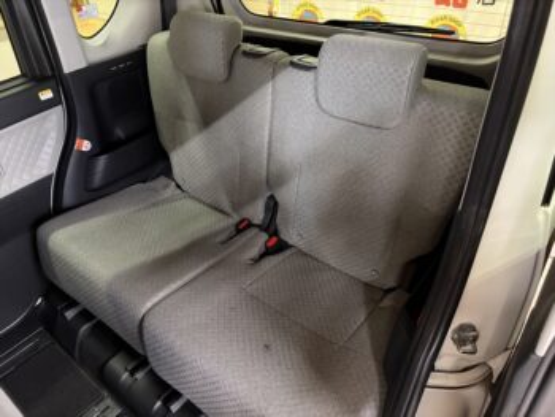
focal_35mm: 26
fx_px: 417
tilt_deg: -35.5
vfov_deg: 53.1
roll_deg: +3.3
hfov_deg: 67.3
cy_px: 208
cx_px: 278
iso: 640
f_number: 1.6
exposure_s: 1/25
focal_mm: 5.96
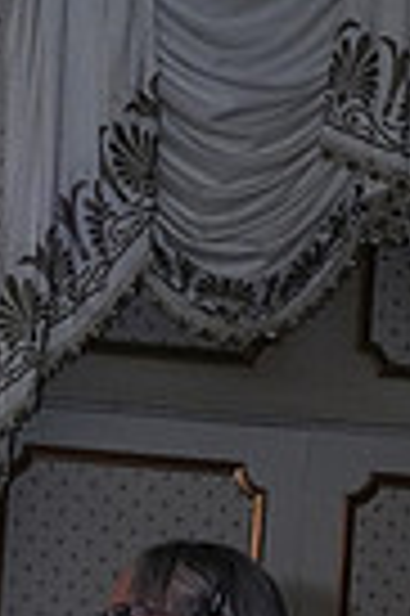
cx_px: -331
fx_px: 3768
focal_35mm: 220
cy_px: 998
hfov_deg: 6.1
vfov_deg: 9.1
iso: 5000
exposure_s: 1/200
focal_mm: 52
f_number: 13
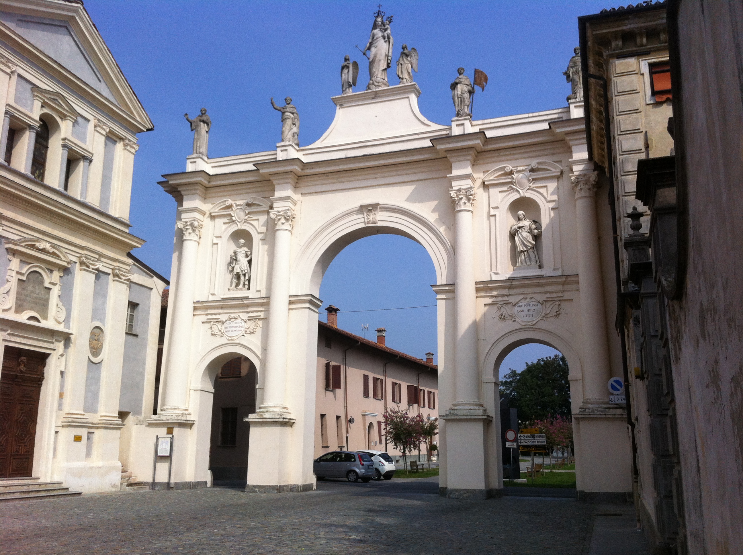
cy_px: 278
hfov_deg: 52.7
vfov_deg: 40.6
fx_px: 750
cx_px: 372
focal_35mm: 35
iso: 80
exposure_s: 1/2320
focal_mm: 3.85
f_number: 2.8
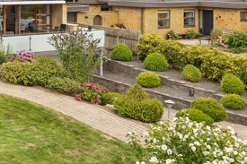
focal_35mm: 64
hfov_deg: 28.2
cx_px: -35
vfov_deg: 20.8
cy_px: 20
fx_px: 439
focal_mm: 22
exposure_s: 1/200
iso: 200
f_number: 8
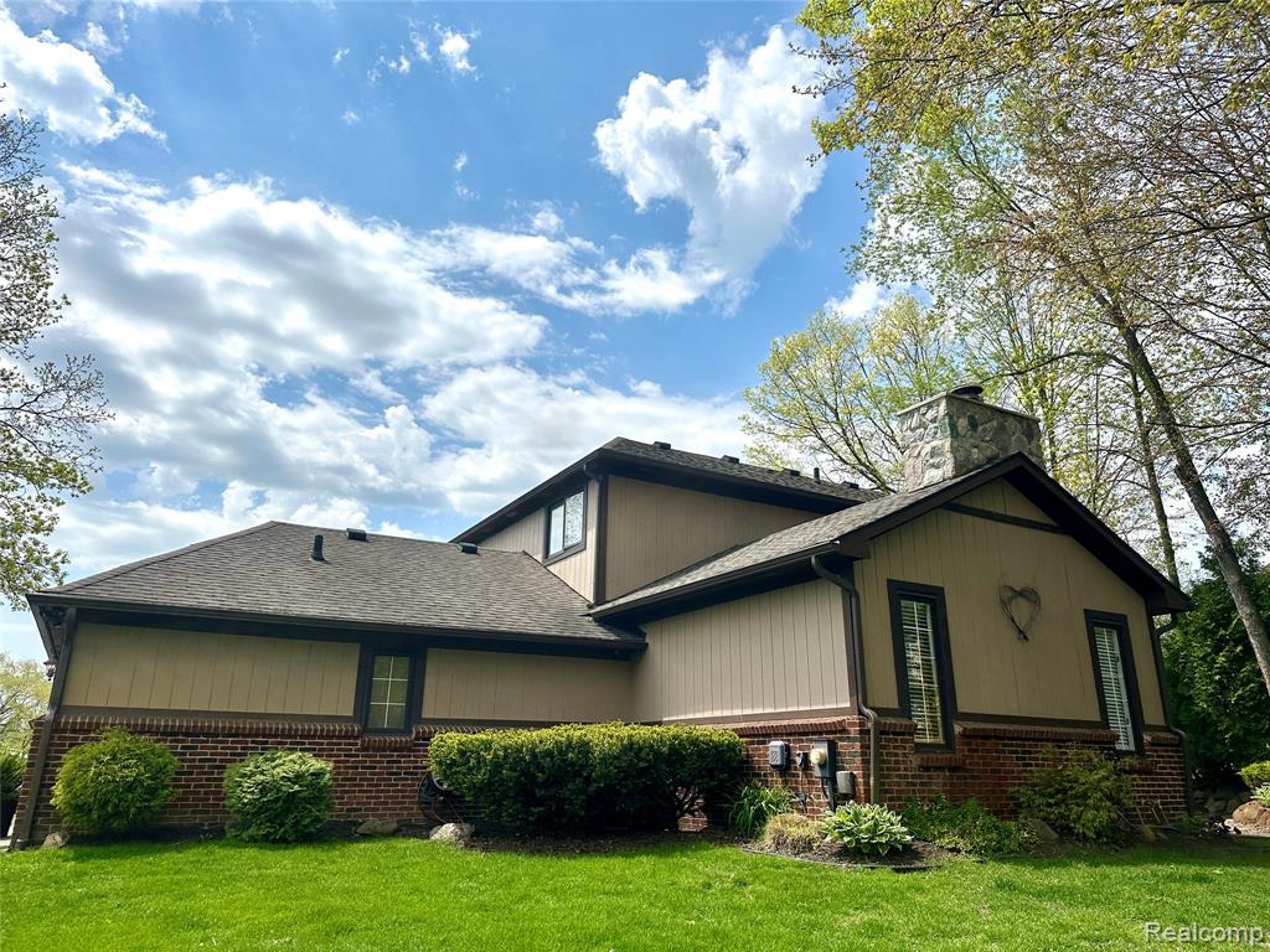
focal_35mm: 24
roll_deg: -1.8
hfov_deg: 71.6
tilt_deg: +18.7
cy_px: 476
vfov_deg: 56.8
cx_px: 635
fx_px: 881
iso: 80
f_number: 1.78
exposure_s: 1/8929
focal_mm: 6.86
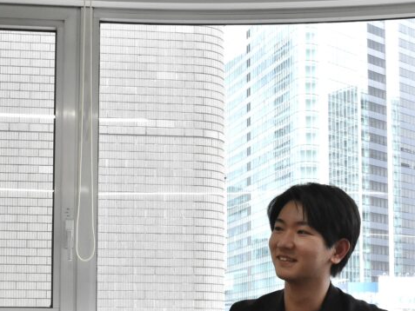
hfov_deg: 21.1
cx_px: 206
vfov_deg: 15.8
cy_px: 246
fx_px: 1115
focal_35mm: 93
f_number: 10
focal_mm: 30
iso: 2500
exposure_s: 1/400
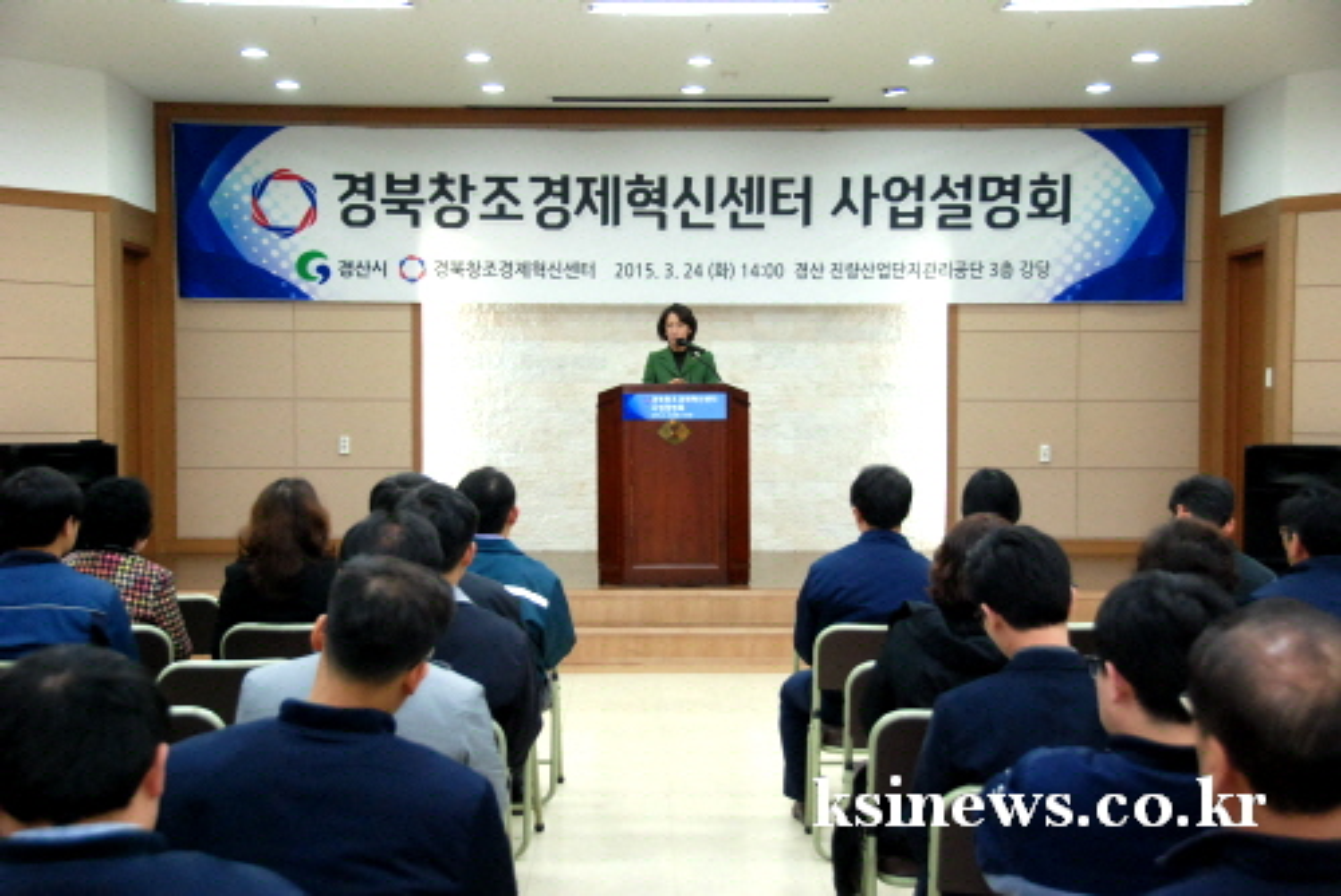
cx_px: 670
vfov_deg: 25.8
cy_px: 448
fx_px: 1957
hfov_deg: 37.8
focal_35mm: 52
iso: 1000
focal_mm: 35
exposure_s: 1/80
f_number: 5
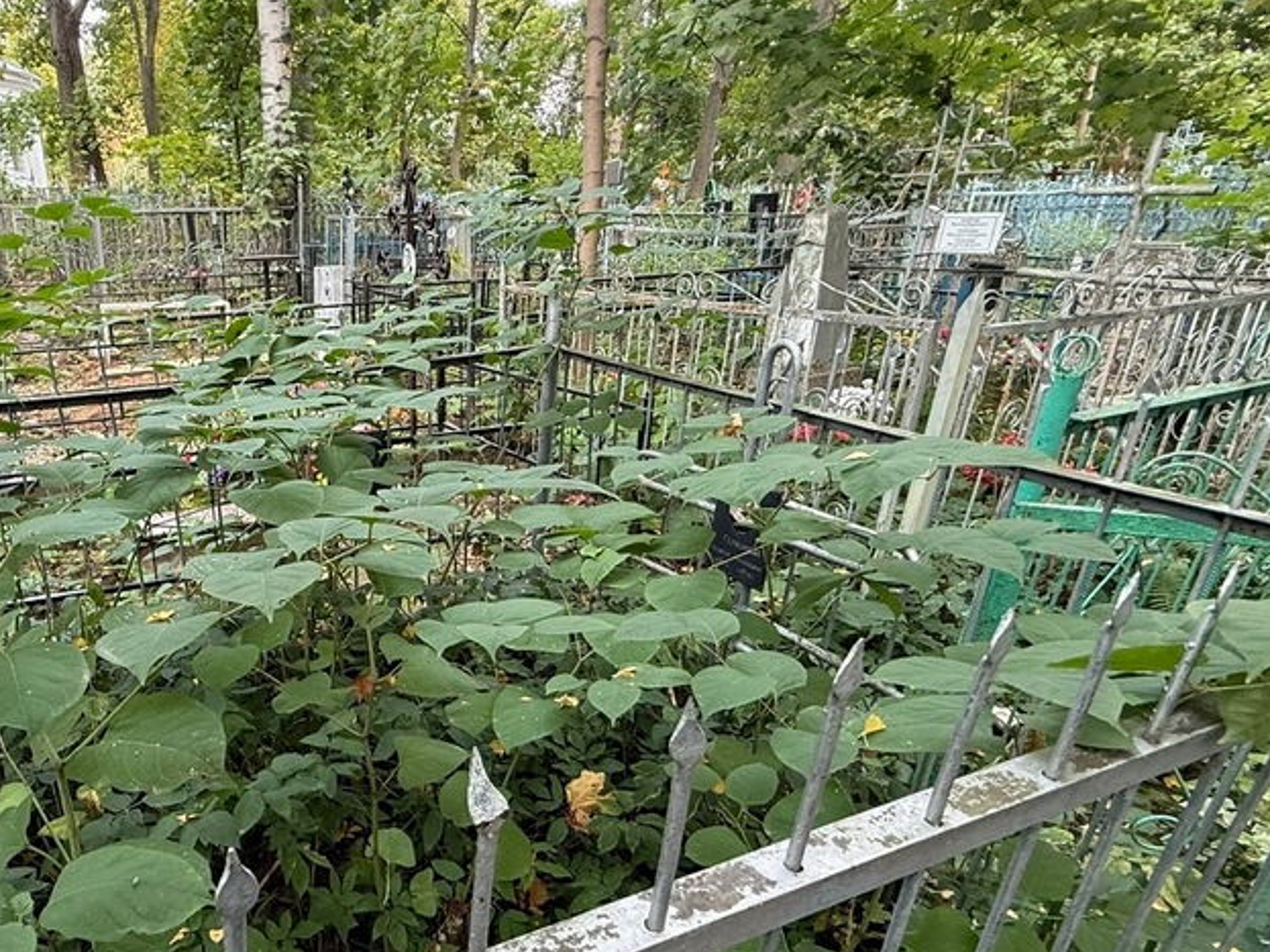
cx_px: 342
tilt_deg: -18.4
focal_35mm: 23
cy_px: 567
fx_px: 844
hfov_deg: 69.8
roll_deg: +1.9
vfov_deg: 58.4
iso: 200
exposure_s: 1/99
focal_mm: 2.22
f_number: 2.2
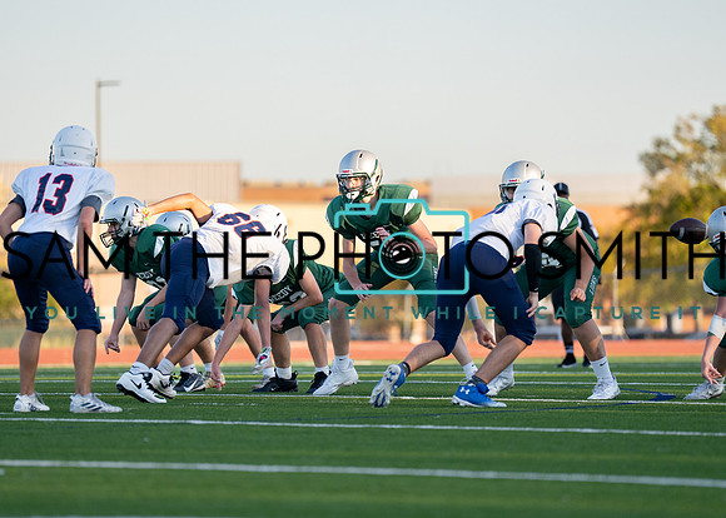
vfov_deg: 5.6
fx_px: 5340
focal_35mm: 259
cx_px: 369
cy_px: 292
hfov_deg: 7.8
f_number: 2.8
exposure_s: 1/2500
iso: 500
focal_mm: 200
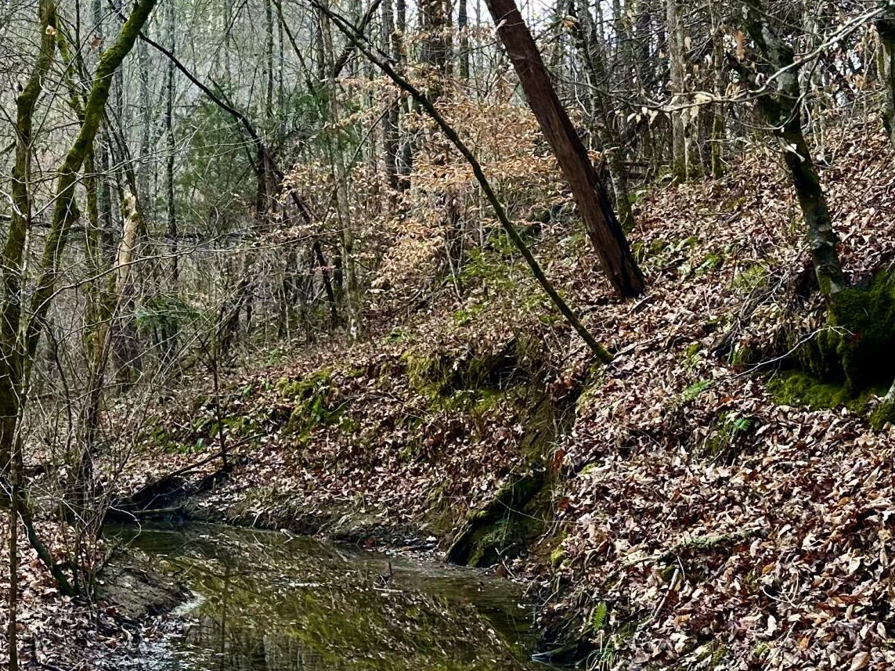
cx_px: 117
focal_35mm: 63
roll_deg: +1.3
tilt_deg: +5.2
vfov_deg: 23.2
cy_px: 211
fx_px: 1629
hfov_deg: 29.6
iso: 80
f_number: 1.78
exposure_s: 1/229
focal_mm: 6.86
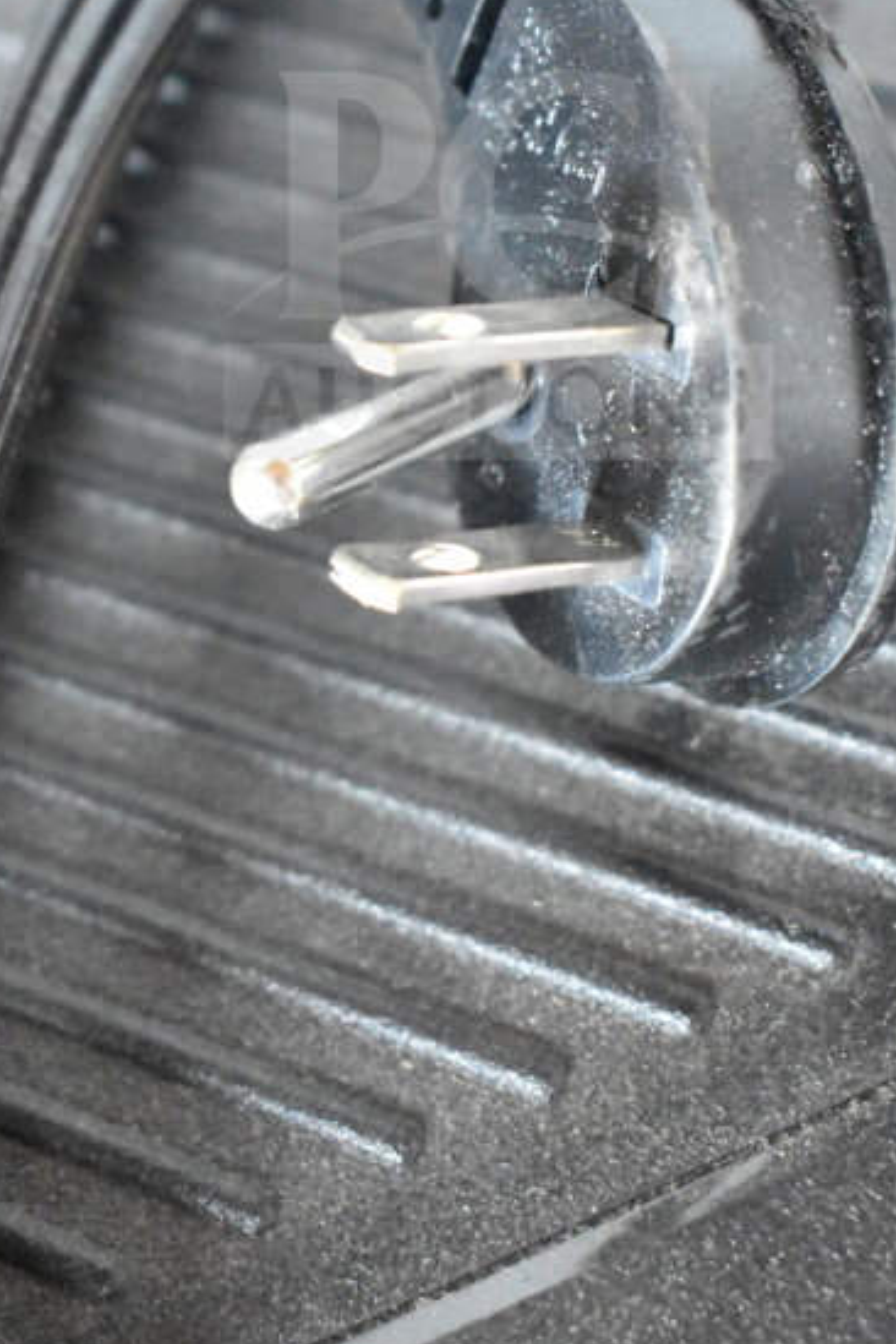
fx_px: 3173
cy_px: 266
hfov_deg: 16.1
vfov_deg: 23.6
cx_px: 497
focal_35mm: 85
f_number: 4.5
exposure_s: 1/50
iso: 14400
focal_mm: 34
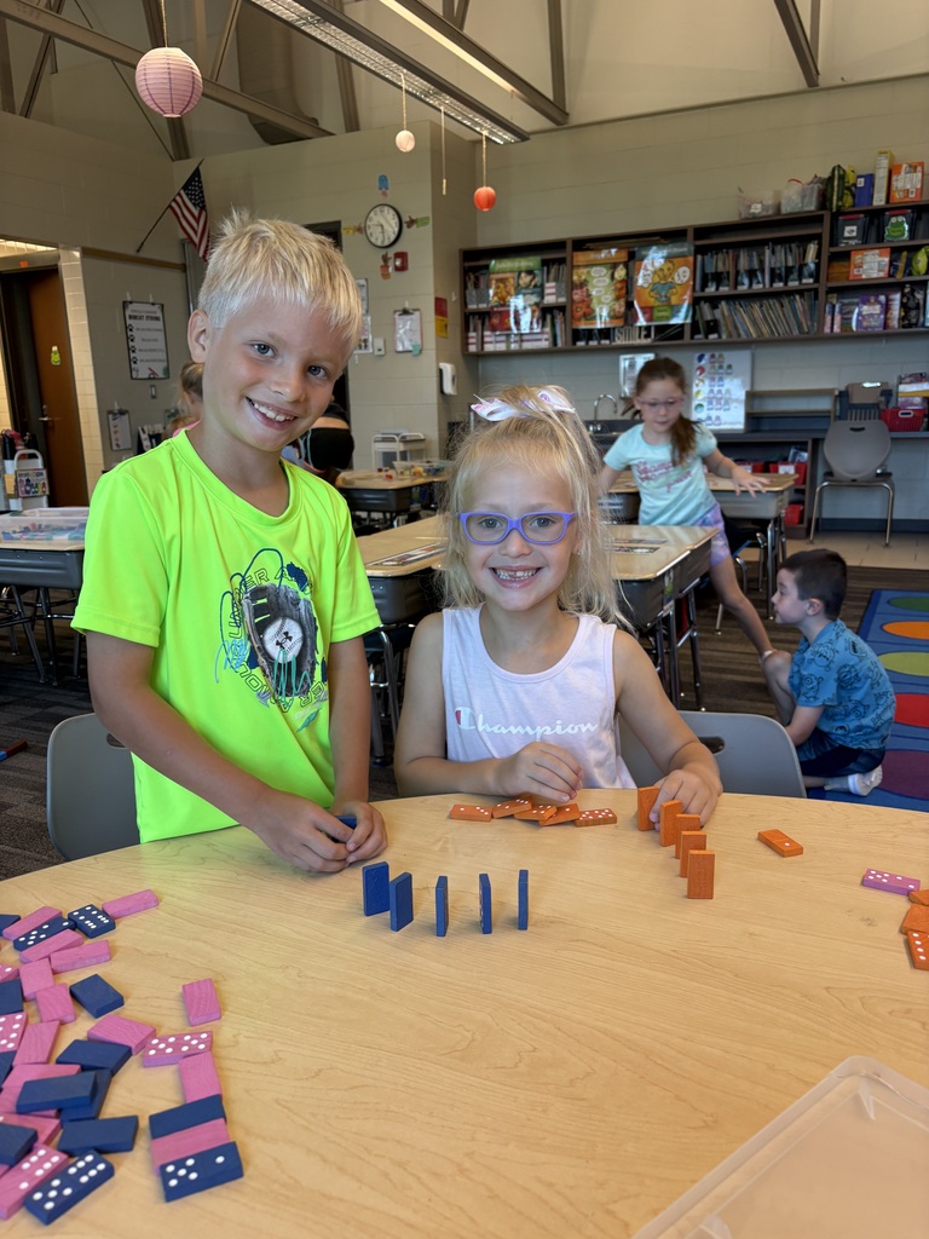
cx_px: 464
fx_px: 930
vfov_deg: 67.3
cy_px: 620
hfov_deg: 53.1
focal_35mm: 26
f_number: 1.6
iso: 100
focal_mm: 5.96
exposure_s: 1/60
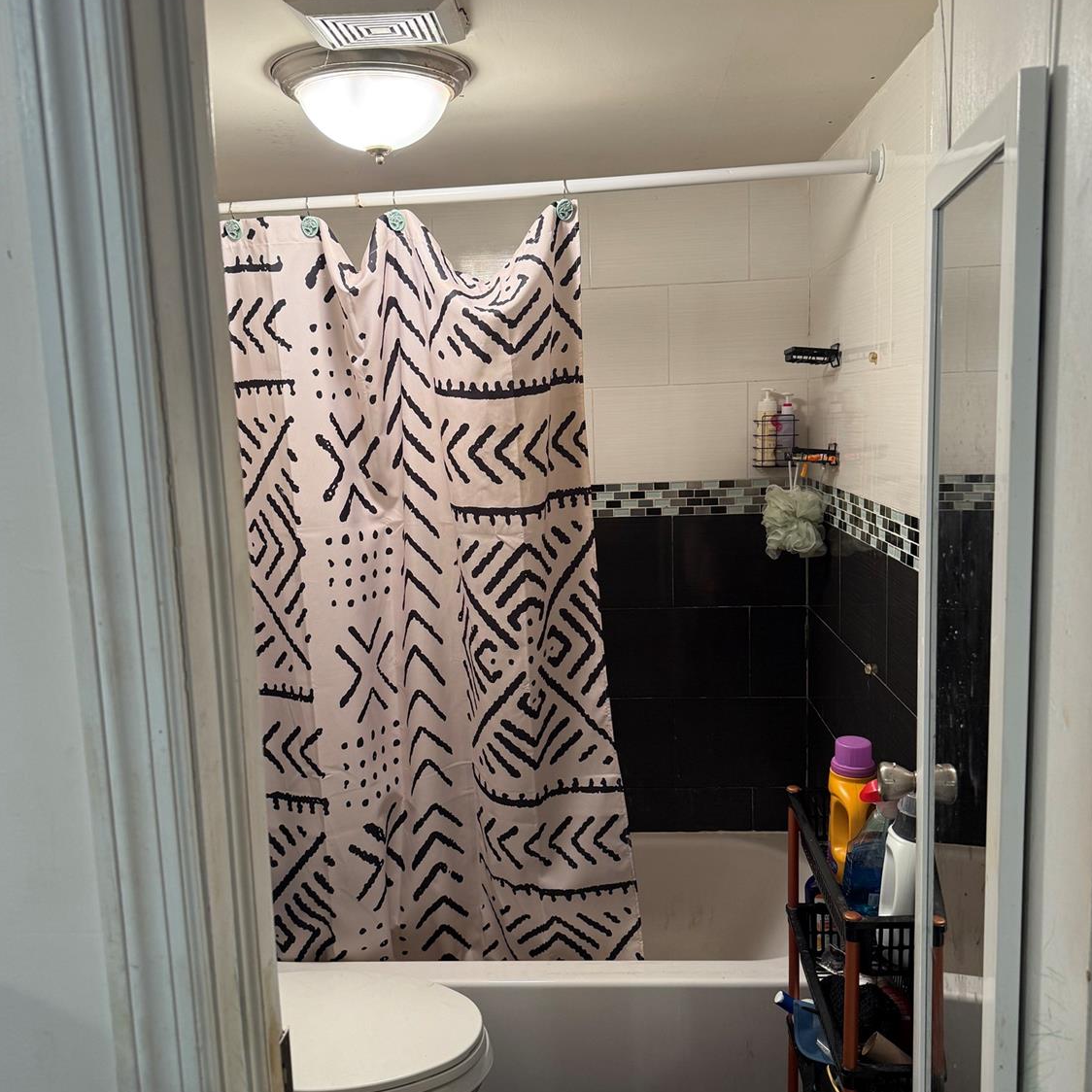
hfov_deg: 55.6
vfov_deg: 55.6
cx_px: 535
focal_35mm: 29
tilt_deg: -8.0
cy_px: 547
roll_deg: +2.4
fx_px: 1035
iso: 125
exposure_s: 1/60
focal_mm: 6.76
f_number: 1.78
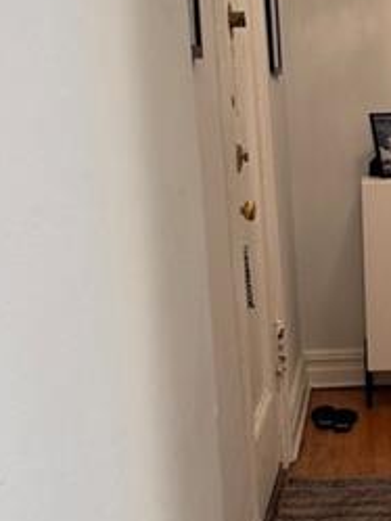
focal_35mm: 74
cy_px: 301
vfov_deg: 26.3
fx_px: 1114
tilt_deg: -9.7
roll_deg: +1.2
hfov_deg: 19.0
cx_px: 445
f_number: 1.78
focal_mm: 6.76
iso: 160
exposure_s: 1/60
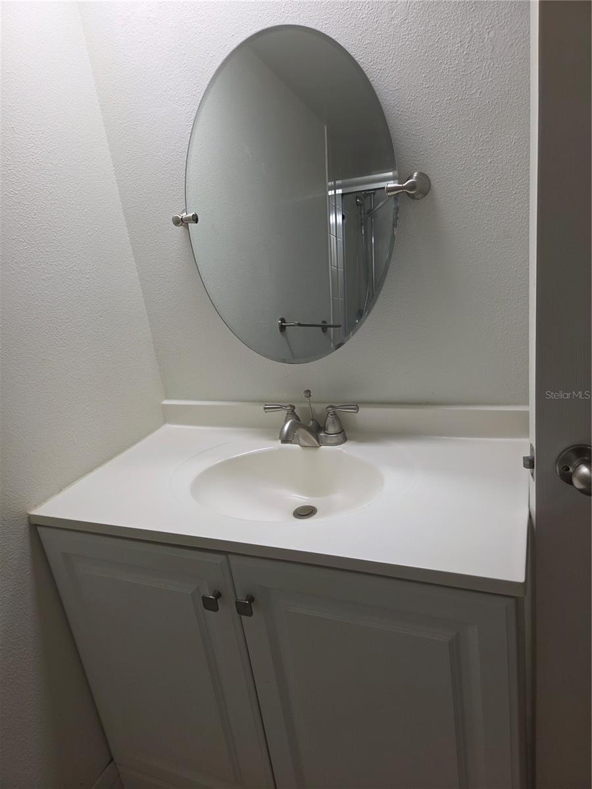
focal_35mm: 23
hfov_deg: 58.9
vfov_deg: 73.9
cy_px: 394
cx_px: 296
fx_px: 524
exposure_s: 1/120
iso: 50
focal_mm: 5.4
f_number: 1.8
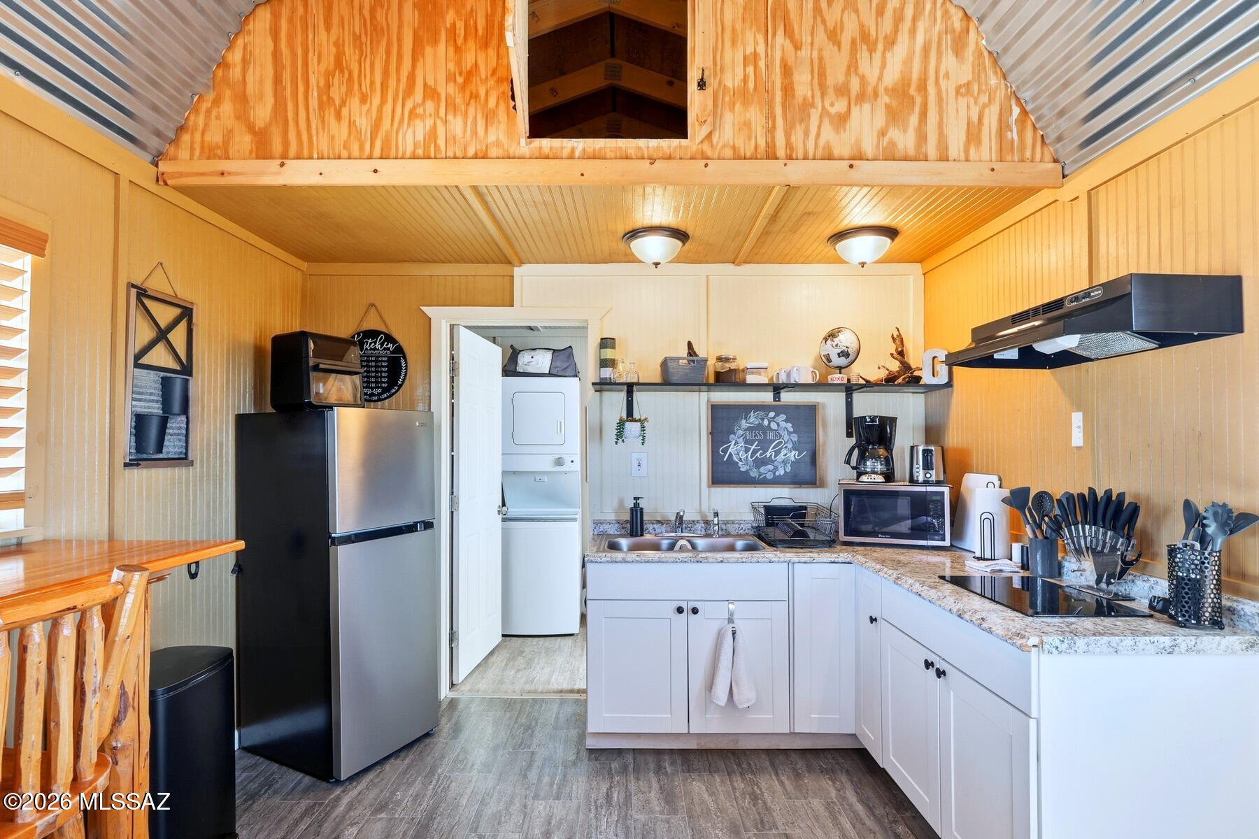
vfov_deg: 81.2
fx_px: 490
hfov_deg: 104.3
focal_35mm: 14
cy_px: 420
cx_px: 630
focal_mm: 14
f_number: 8
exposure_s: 1/30
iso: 400
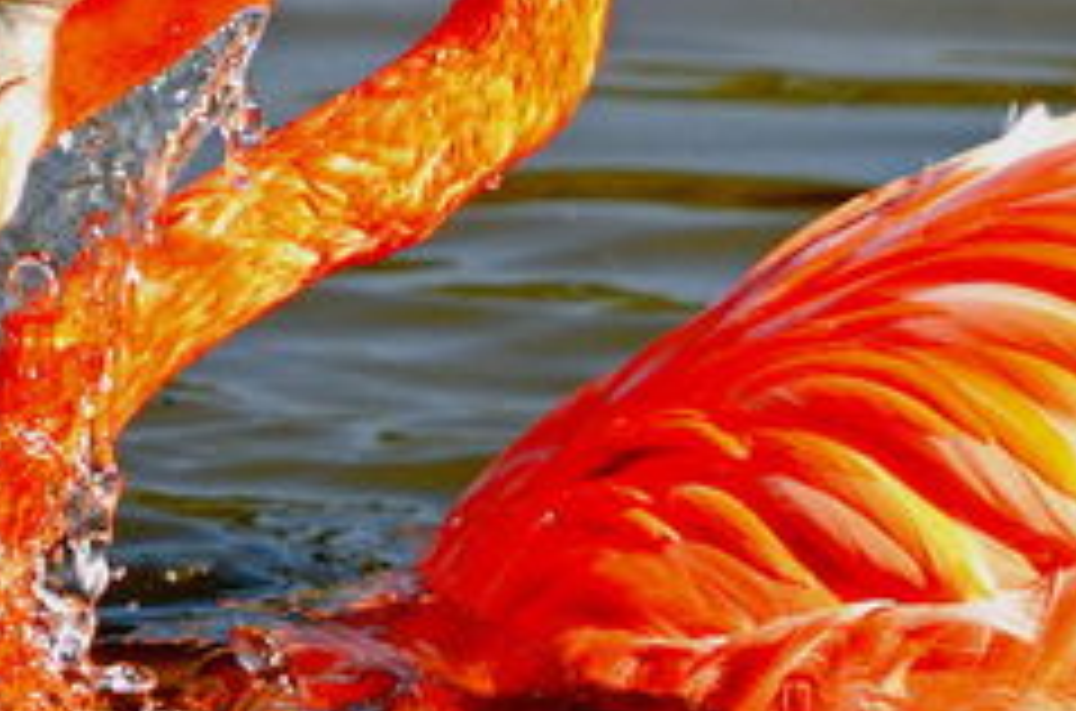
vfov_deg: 1.0
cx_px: 729
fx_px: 40422
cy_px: 529
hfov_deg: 1.5
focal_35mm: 1356
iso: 250
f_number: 4
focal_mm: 240
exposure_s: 1/1000
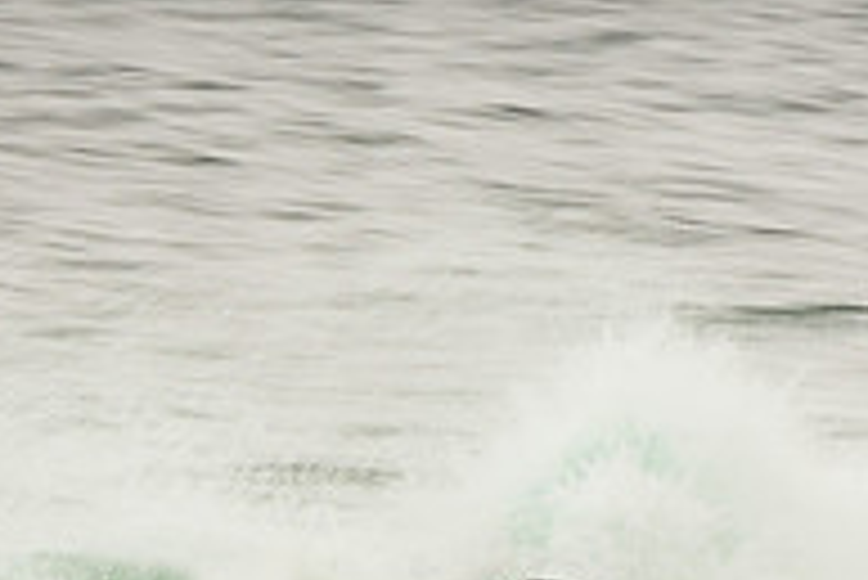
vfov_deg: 0.8
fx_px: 43528
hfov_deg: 1.1
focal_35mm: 1804
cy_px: 753
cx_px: 526
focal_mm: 400
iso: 100
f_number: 22
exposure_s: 1/30
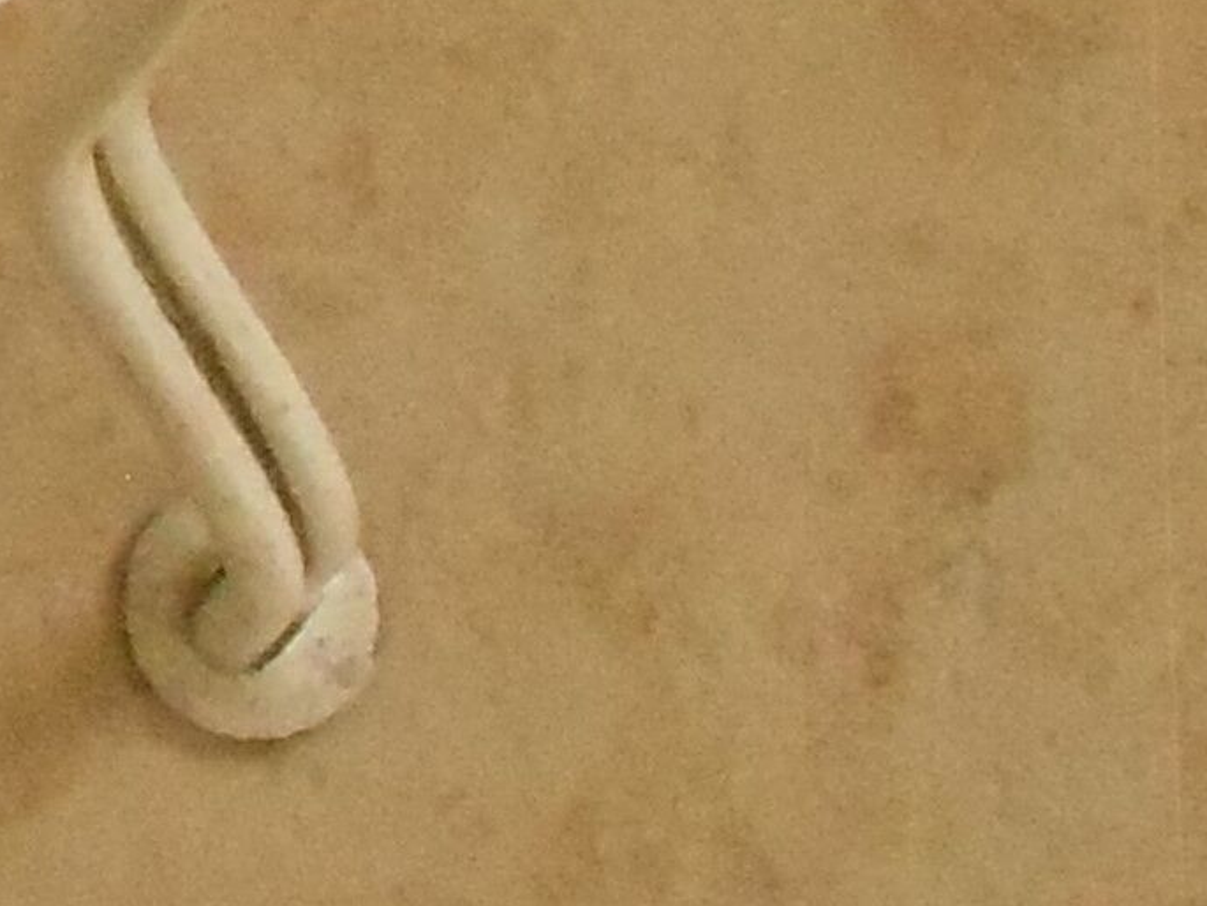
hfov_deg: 10.3
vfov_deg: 7.4
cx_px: -1042
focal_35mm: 179
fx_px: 6243
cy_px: -1666
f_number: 3.6
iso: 800
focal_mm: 5.5
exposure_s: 1/200
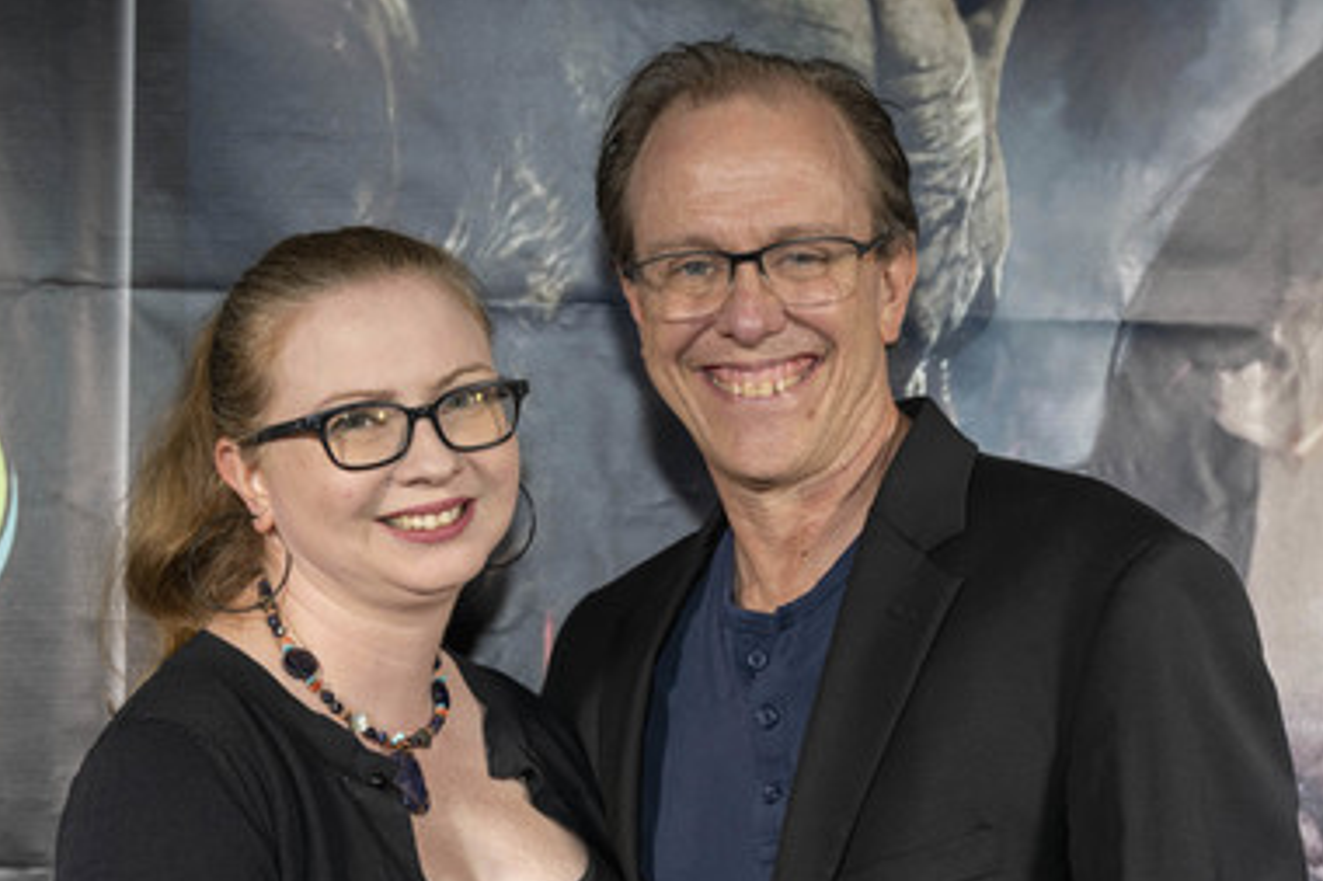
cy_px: 519
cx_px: 635
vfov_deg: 19.4
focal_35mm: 70
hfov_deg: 28.9
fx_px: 2571
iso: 800
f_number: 5.6
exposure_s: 1/200
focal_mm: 59
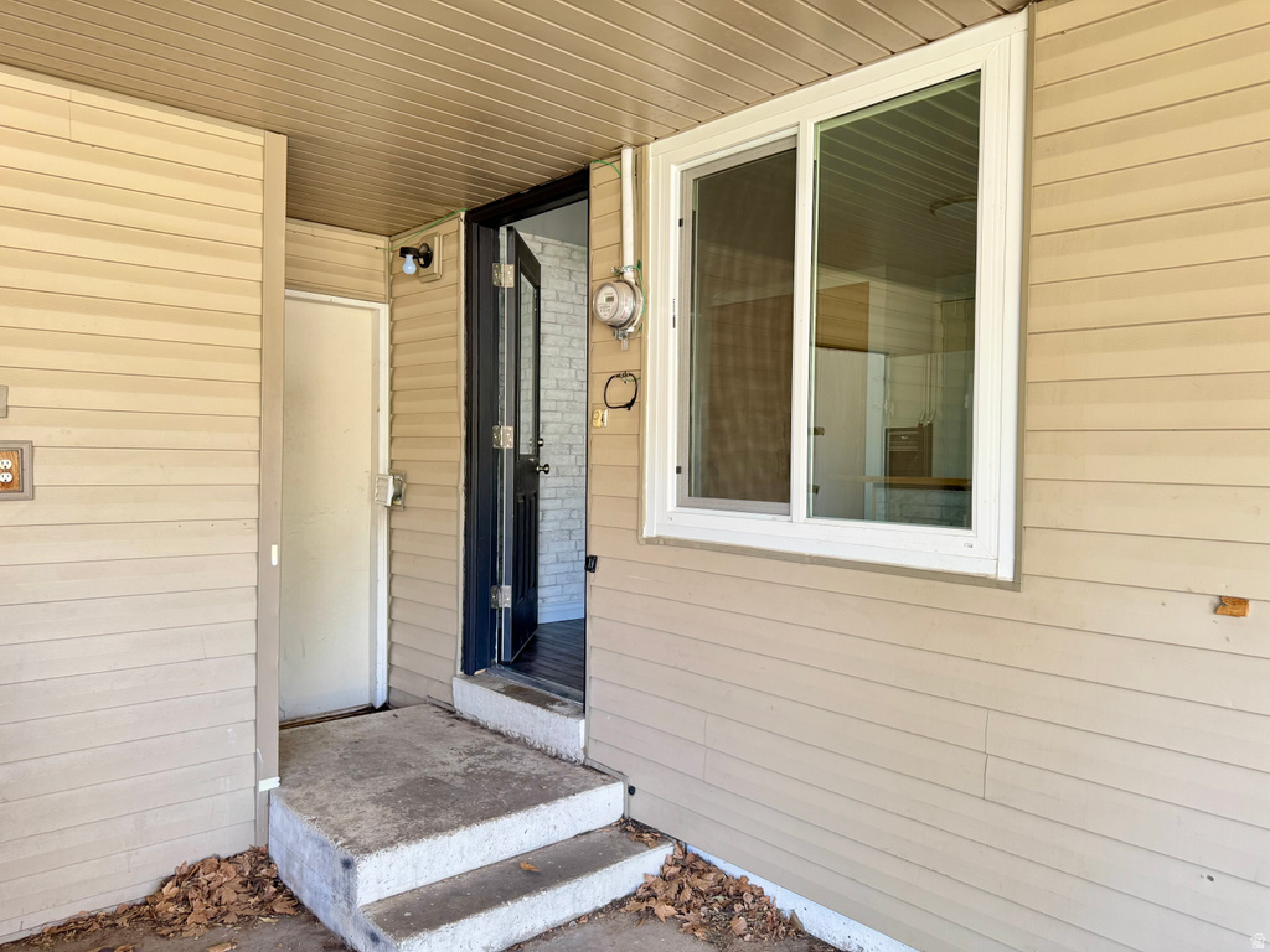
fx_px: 881
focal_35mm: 24
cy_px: 476
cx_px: 635
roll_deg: -1.3
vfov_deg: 56.8
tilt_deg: -1.4
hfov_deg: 71.6
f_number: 1.78
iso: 200
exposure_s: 1/121
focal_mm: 6.76
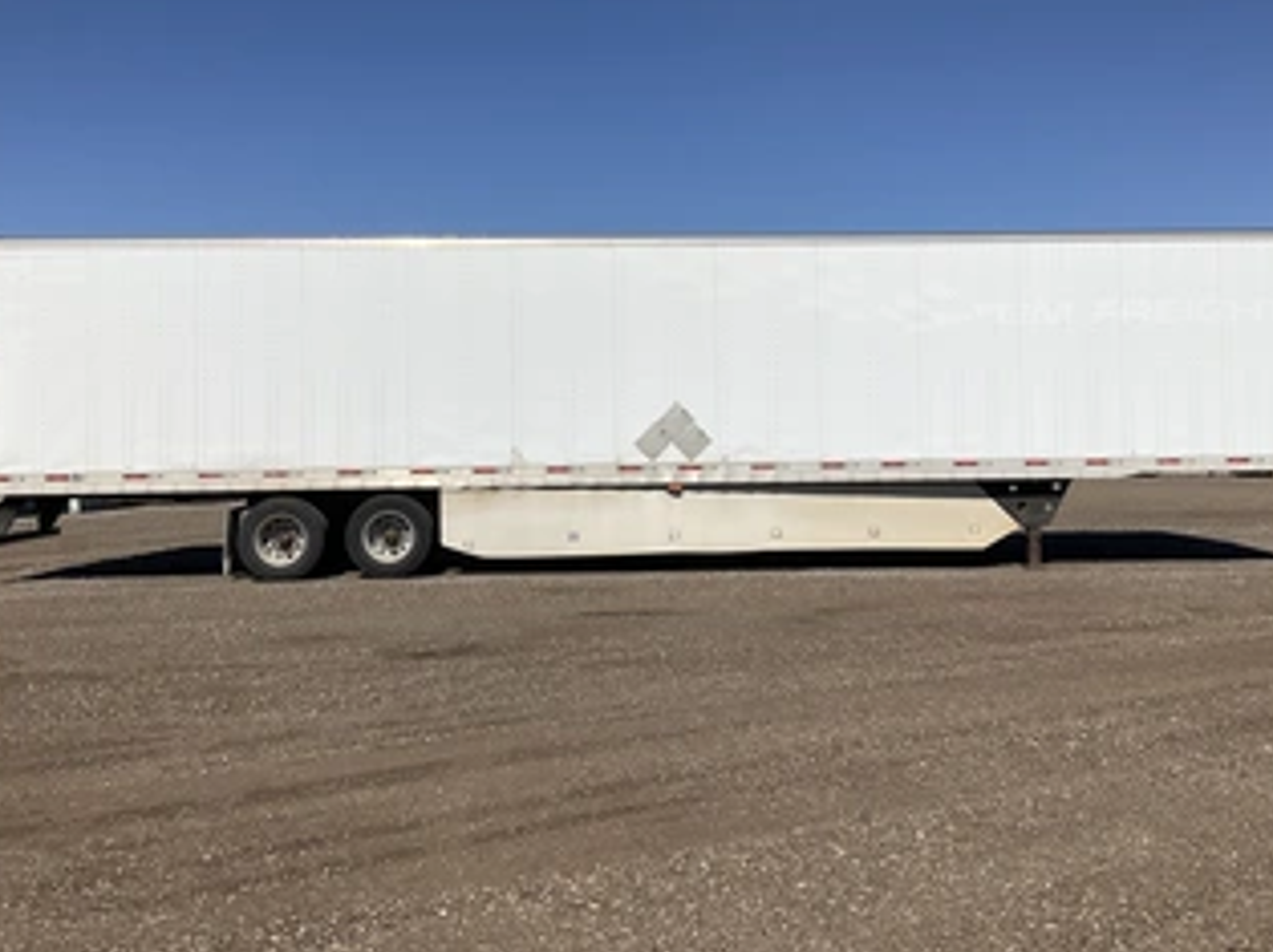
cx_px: 653
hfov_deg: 50.2
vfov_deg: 38.5
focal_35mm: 37
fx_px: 1360
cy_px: 393
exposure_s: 1/5263
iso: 25
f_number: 1.8
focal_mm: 3
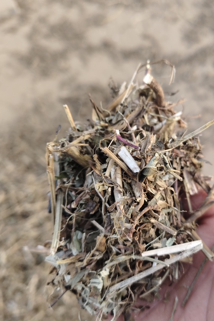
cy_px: 157
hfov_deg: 41.9
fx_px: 276
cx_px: 140
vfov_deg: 60.3
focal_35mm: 31
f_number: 1.88
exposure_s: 1/100
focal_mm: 5.56
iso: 107
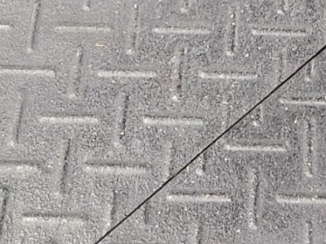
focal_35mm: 158
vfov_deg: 8.1
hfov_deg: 12.4
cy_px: -484
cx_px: 316
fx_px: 1487
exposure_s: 1/120
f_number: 1.8
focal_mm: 5.4
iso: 640
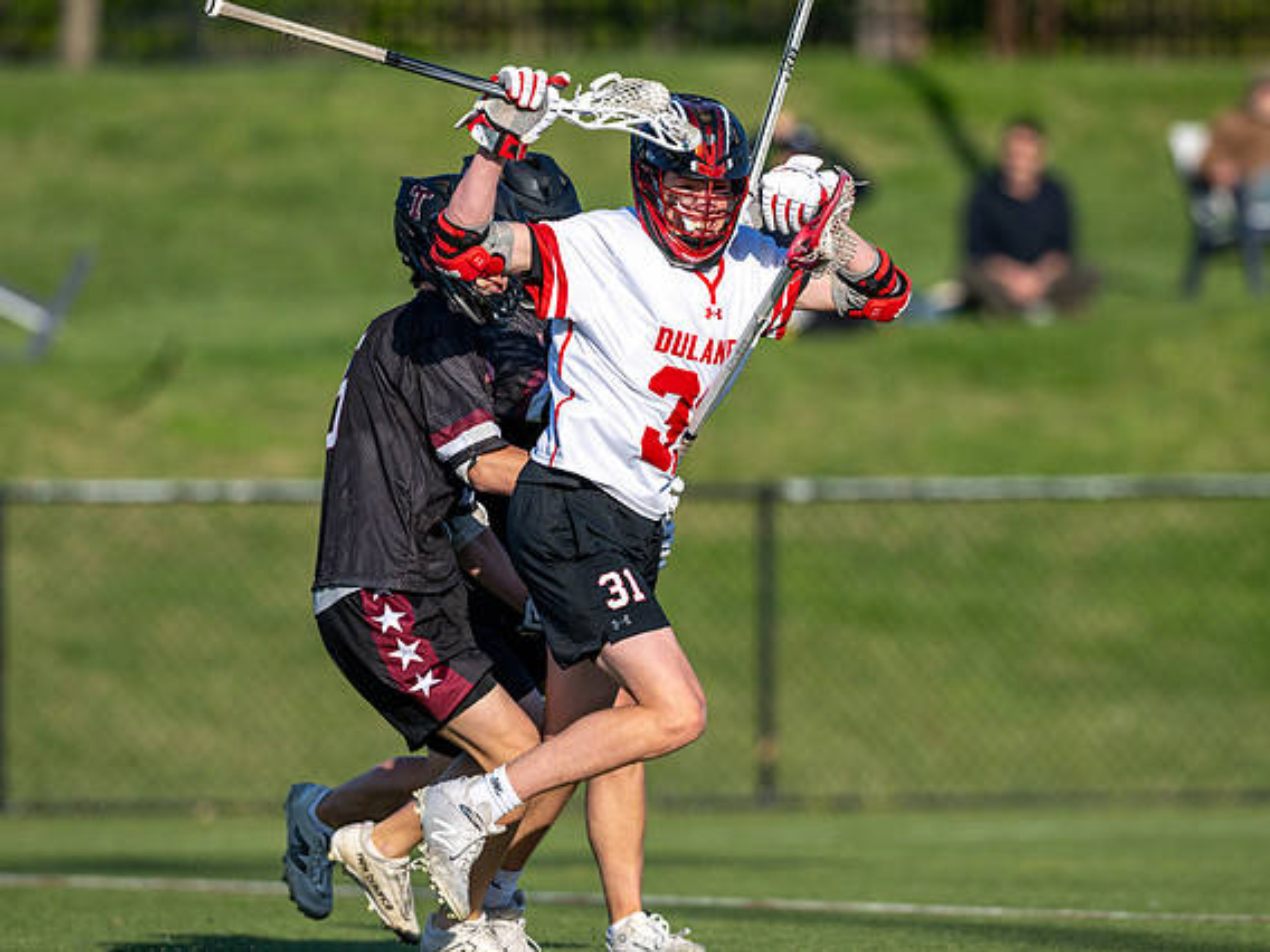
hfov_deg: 3.9
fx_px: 18858
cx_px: 631
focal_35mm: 514
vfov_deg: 2.9
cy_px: 430
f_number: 4
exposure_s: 1/4000
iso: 360
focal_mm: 400
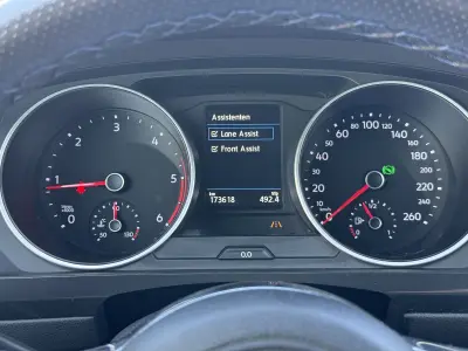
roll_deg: -2.1
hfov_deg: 39.7
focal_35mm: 48
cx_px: 234
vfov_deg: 30.3
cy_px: 176
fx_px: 649
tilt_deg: -18.3
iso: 100
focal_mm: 6.76
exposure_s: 1/78
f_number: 1.78
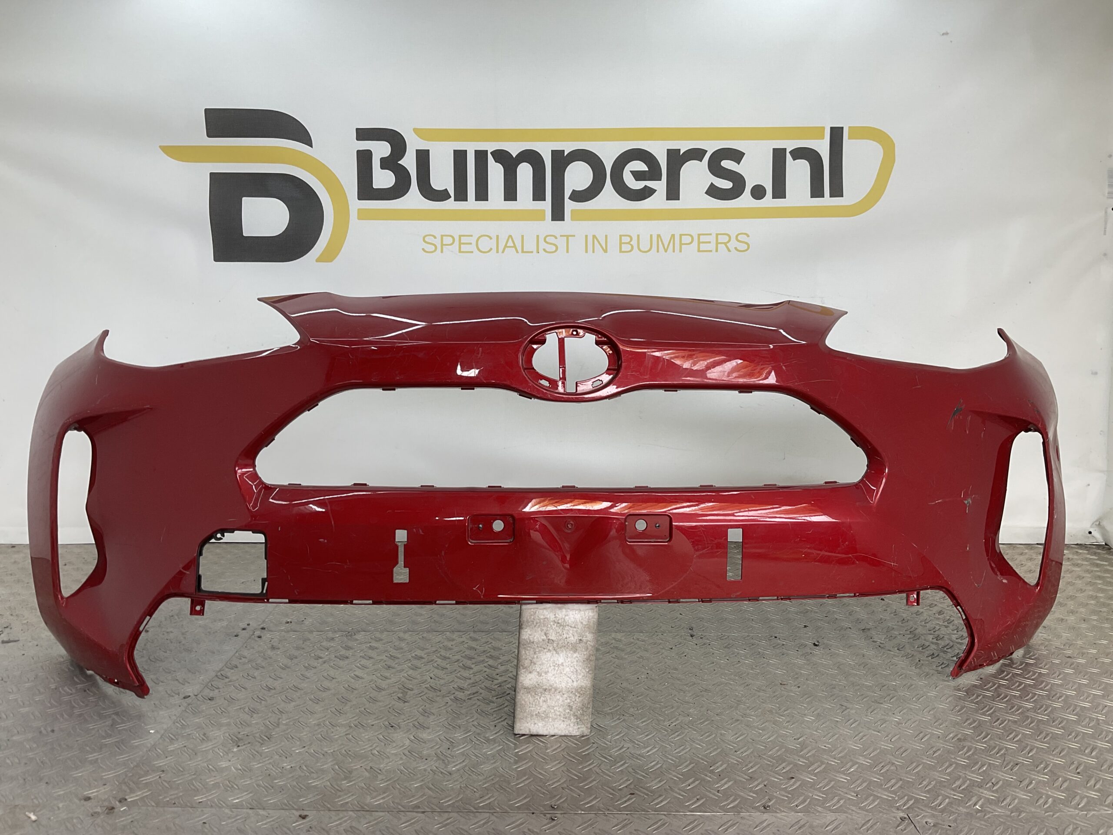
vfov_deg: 48.2
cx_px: 556
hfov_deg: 61.7
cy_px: 418
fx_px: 932
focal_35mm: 29
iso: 16
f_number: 1.8
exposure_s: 1/198
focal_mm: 3
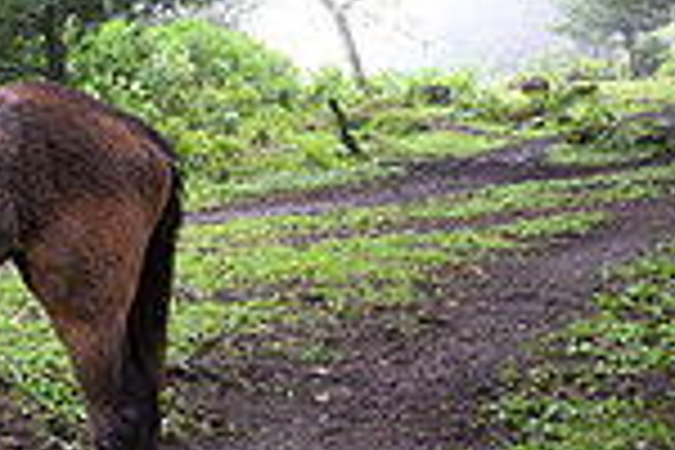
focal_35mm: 54
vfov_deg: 25.1
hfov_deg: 23.4
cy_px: 218
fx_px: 1012
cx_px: -482
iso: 800
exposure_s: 1/250
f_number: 4
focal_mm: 14
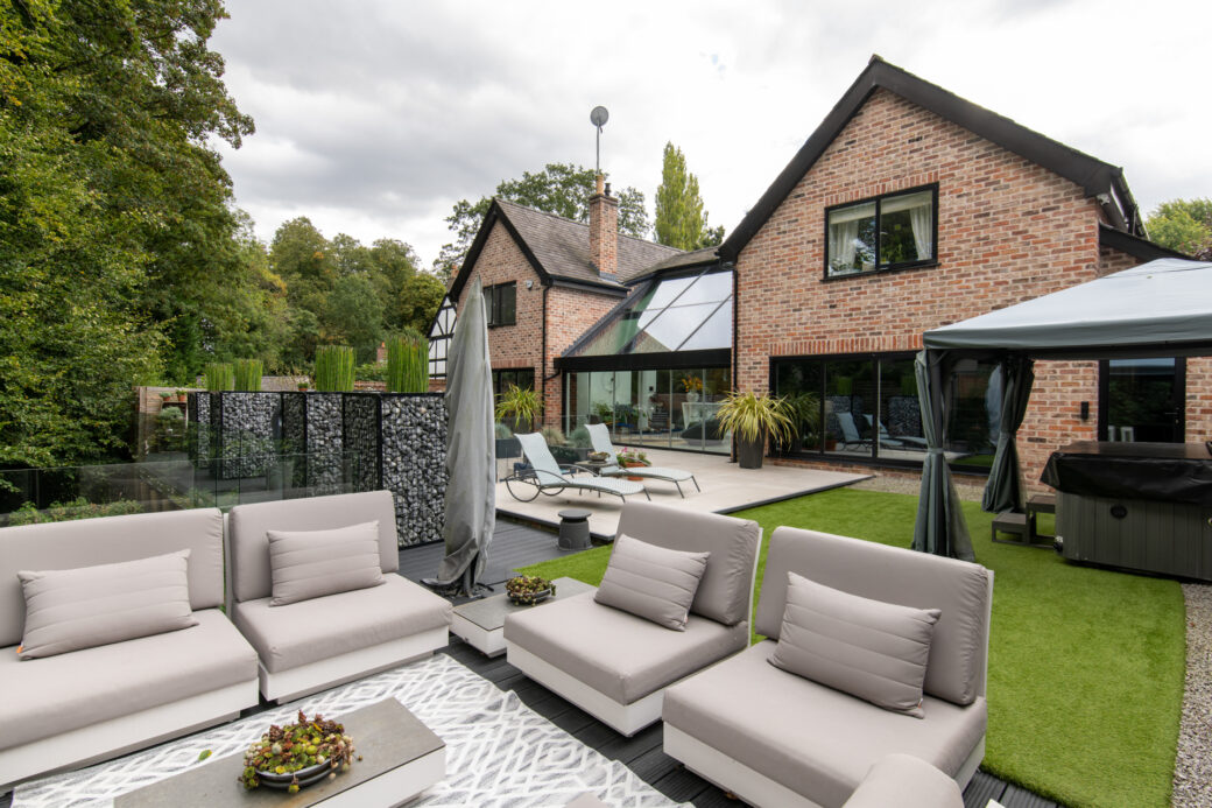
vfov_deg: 70.4
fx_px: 572
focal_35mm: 17
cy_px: 404
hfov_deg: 93.3
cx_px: 606
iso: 100
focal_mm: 17
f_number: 8
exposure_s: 1/60
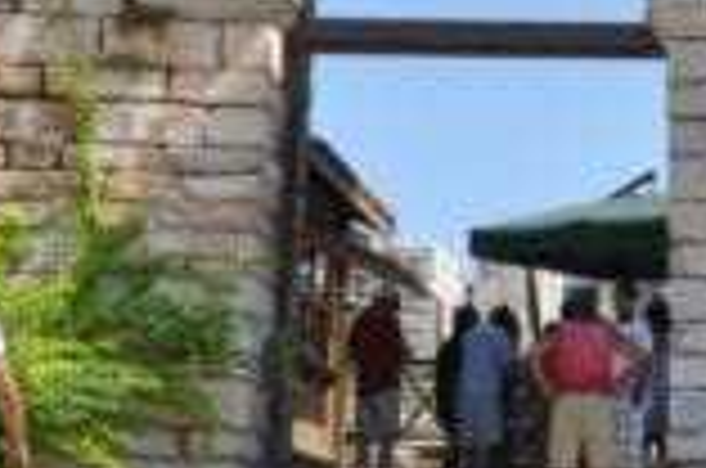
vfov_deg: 9.7
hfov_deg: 15.3
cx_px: 724
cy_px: -454
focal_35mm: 132
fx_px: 2583
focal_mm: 18
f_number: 13
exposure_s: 1/160
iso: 200
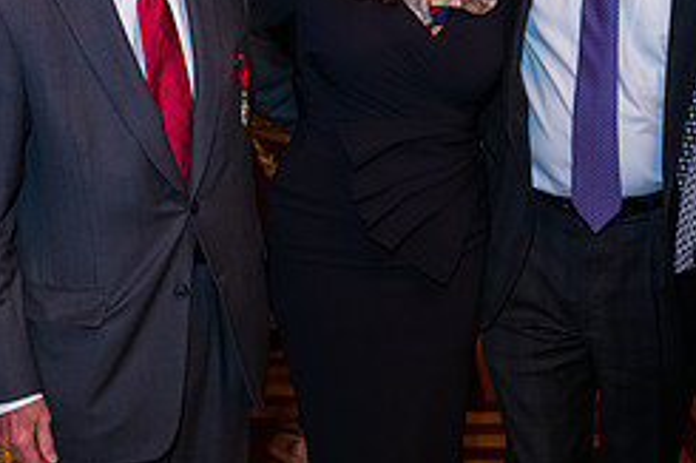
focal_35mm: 64
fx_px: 1236
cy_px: 30
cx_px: 295
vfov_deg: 20.7
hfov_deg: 31.4
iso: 3200
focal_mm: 27
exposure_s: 1/100
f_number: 3.2
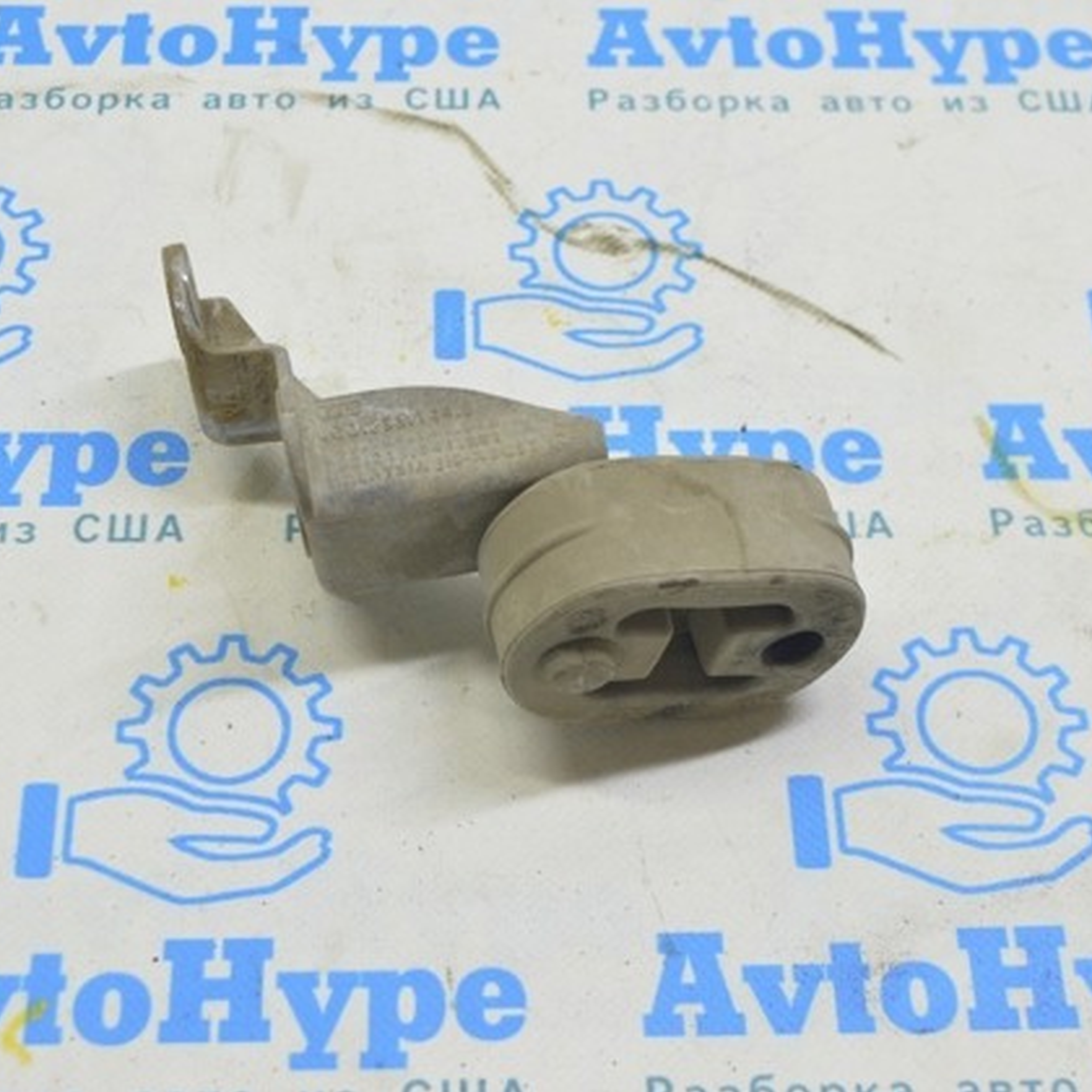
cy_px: 550
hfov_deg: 26.1
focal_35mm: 66
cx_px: 499
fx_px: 2356
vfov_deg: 26.1
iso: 400
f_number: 5.6
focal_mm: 34
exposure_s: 1/20
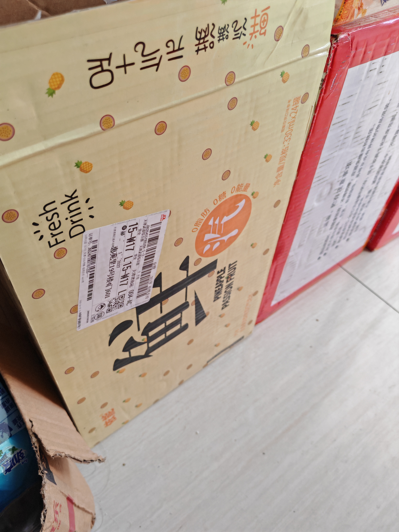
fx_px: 415
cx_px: 200
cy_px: 266
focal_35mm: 27
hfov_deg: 51.4
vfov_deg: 65.3
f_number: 1.95
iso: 250
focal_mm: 5.52
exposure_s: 1/100
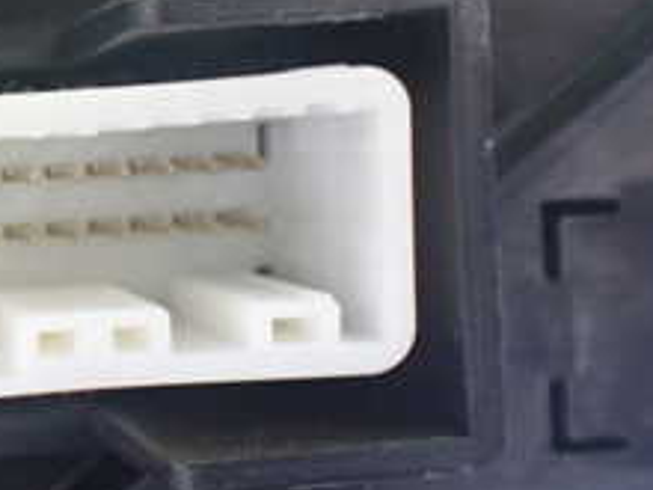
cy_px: 273
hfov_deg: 21.3
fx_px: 1547
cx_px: -223
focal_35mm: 82
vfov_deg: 18.0
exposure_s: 1/80
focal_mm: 5.4
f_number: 2.3
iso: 800
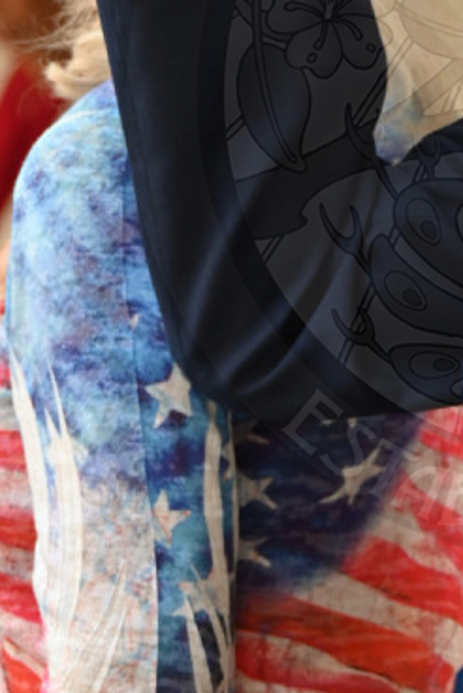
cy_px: 96
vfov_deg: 5.3
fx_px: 7528
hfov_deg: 3.5
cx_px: 585
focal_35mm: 391
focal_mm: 150
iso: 1400
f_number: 7.1
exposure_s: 1/250
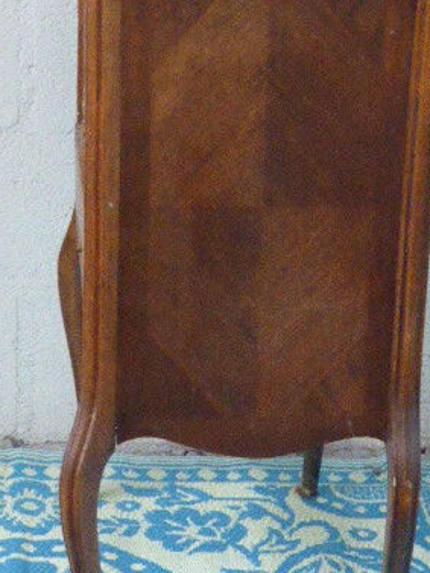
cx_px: 232
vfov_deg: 14.7
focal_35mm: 134
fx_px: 2218
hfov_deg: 11.1
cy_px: 272
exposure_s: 1/40
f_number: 5
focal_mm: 13.3
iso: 1600
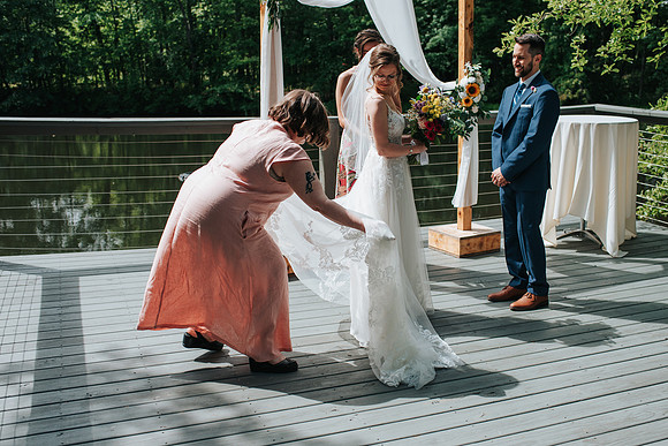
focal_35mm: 39
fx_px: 730
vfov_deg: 33.9
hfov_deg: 49.1
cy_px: 251
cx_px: 355
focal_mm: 35
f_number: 3.5
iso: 100
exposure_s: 1/1250
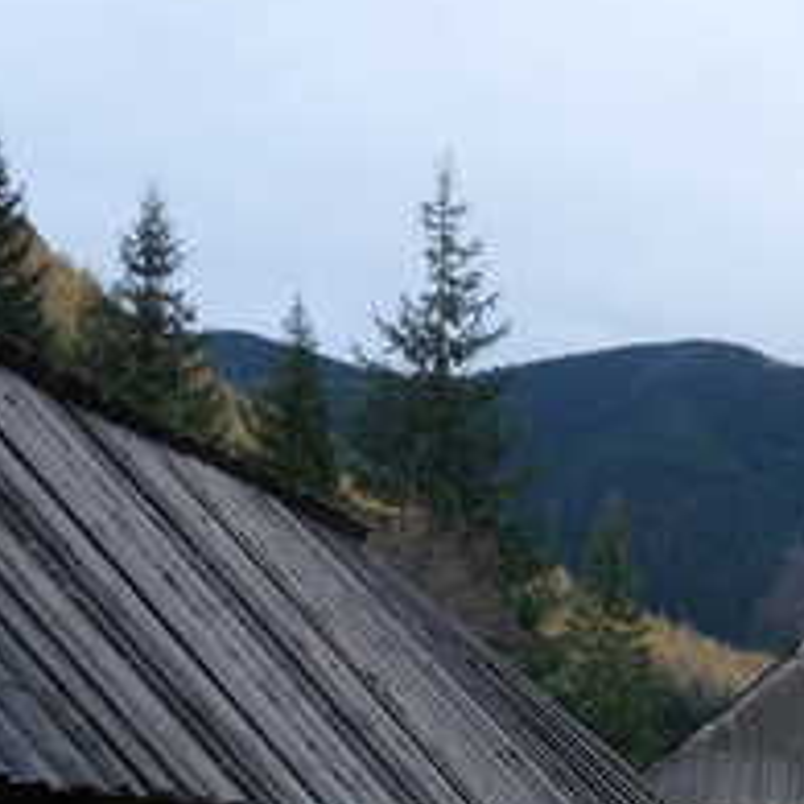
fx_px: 2207
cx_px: 1093
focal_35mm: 84
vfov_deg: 20.0
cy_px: 796
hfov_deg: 18.9
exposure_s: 1/60
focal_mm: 5.1
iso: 100
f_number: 2.8
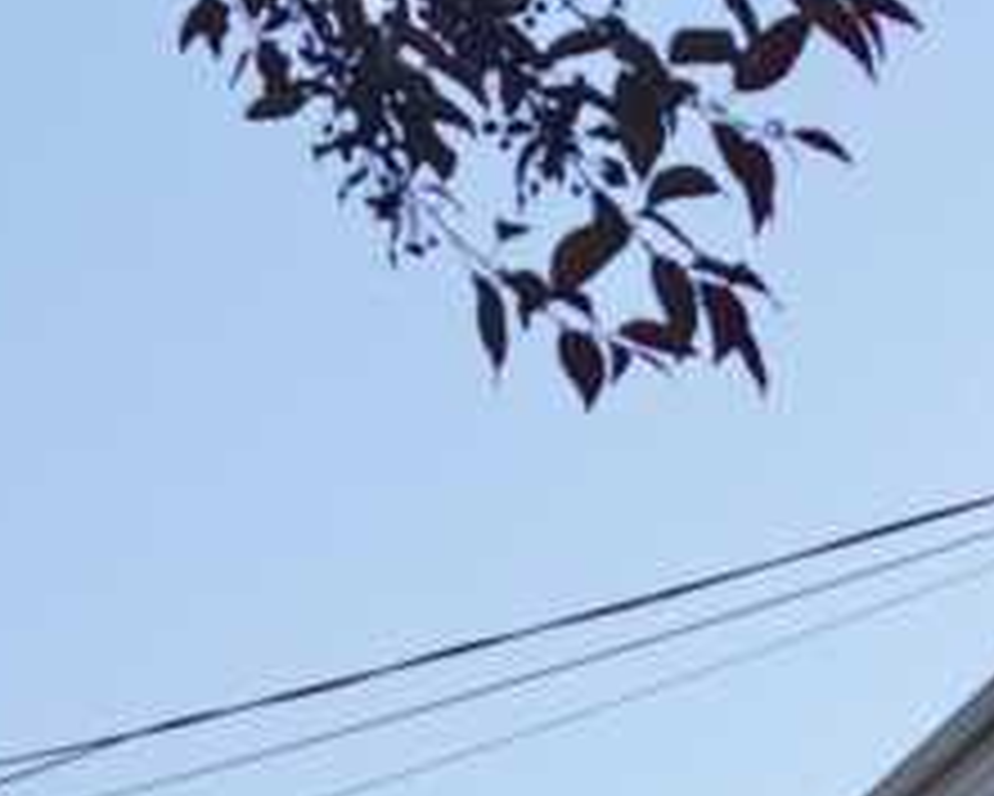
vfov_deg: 10.2
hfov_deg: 13.5
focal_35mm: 139
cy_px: 1637
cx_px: 1160
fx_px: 4091
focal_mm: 5.56
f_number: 1.88
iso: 50
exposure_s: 1/231
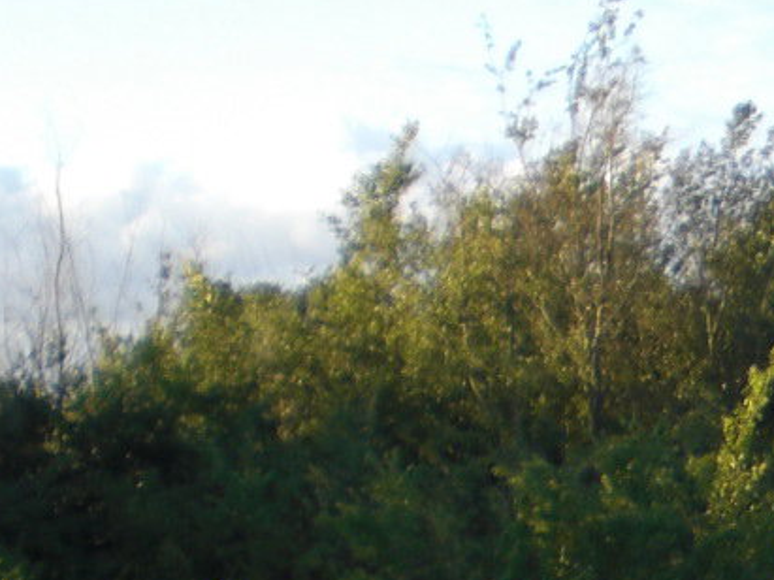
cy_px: 759
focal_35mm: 148
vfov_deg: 9.8
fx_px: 3308
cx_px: 1339
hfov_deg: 12.3
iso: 50
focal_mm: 6.3
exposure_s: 1/125
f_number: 3.1
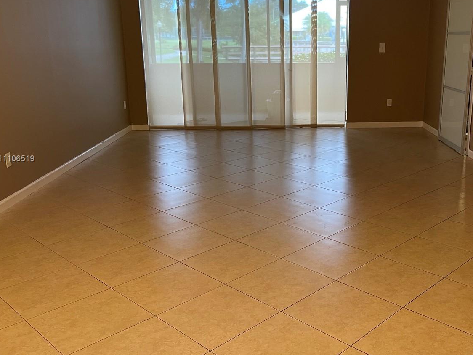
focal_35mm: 37
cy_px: 159
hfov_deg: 49.5
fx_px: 506
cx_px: 305
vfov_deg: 38.6
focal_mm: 5.1
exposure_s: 1/60
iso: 250
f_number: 1.6
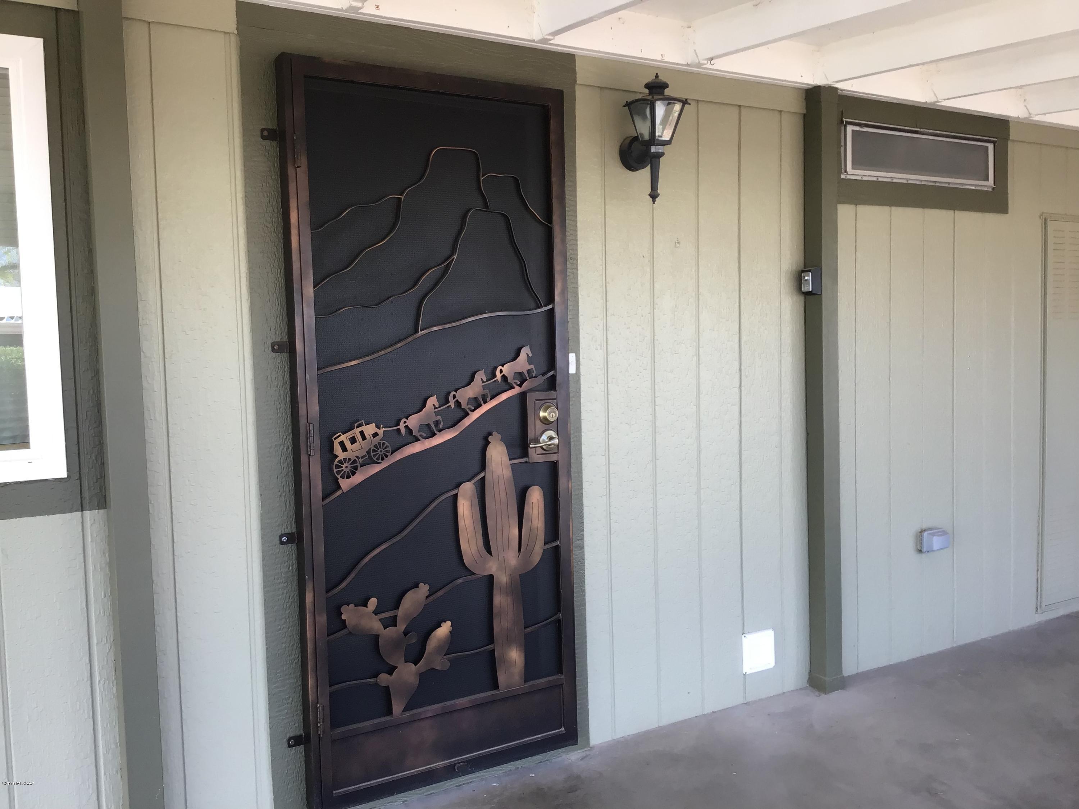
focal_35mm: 31
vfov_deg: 45.4
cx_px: 540
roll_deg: +1.3
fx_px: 966
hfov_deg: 58.4
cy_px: 404
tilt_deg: -4.1
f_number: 2.4
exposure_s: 1/120
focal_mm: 3.3
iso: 40
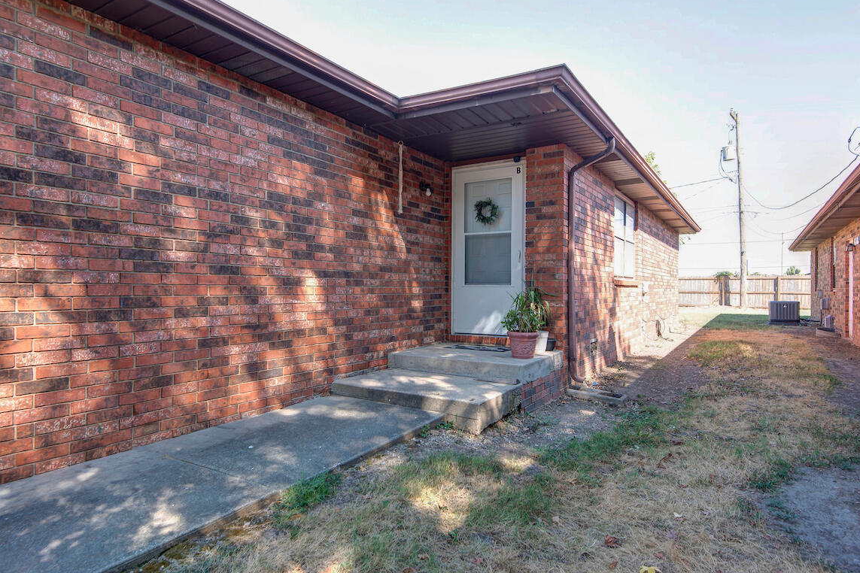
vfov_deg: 59.5
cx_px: 439
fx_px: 502
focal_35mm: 21
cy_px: 296
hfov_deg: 81.2
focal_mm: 20
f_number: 6.7
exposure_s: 1/20
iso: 100
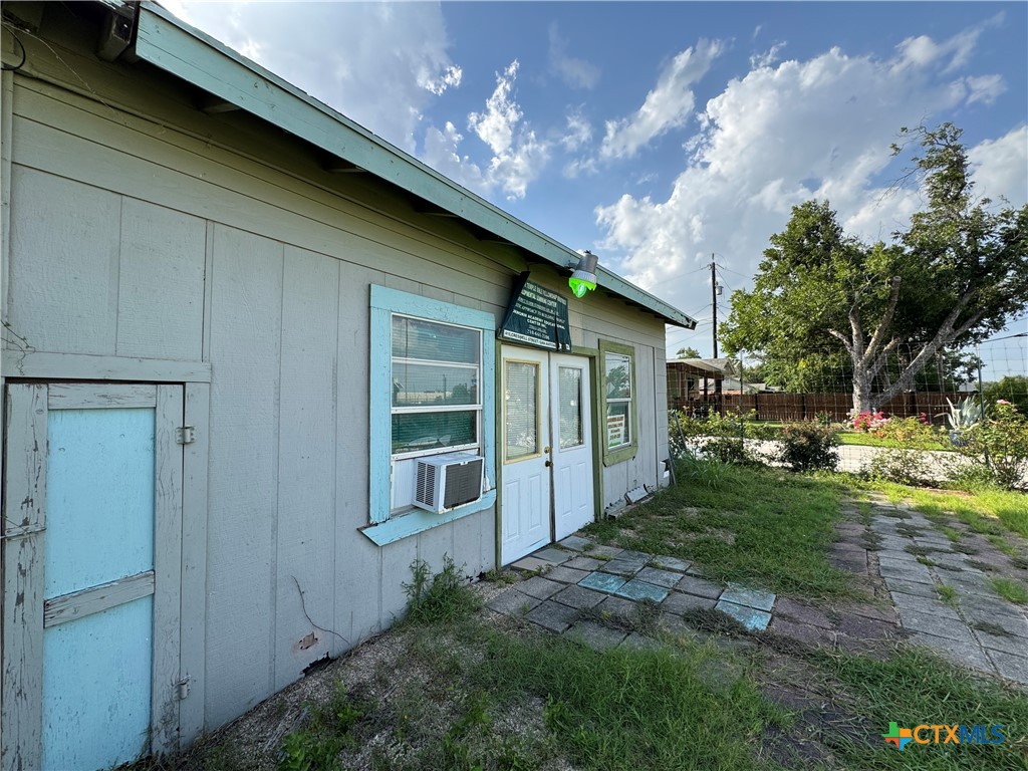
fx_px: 416
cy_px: 386
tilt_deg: +1.1
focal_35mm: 14
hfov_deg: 102.1
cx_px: 514
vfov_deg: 85.7
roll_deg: -0.9
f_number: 2.2
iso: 40
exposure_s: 1/741
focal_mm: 2.22
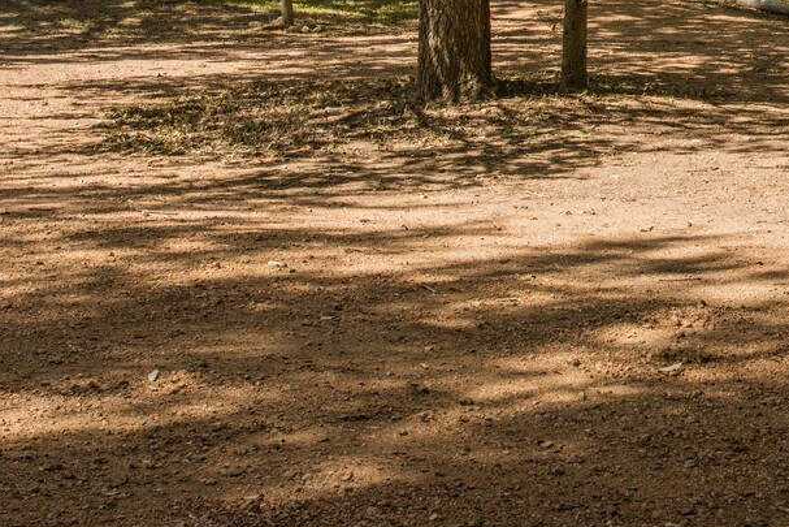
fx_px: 1754
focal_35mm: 80
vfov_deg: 16.4
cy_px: -91
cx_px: 779
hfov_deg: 24.3
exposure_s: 1/100
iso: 500
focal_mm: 30
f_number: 13
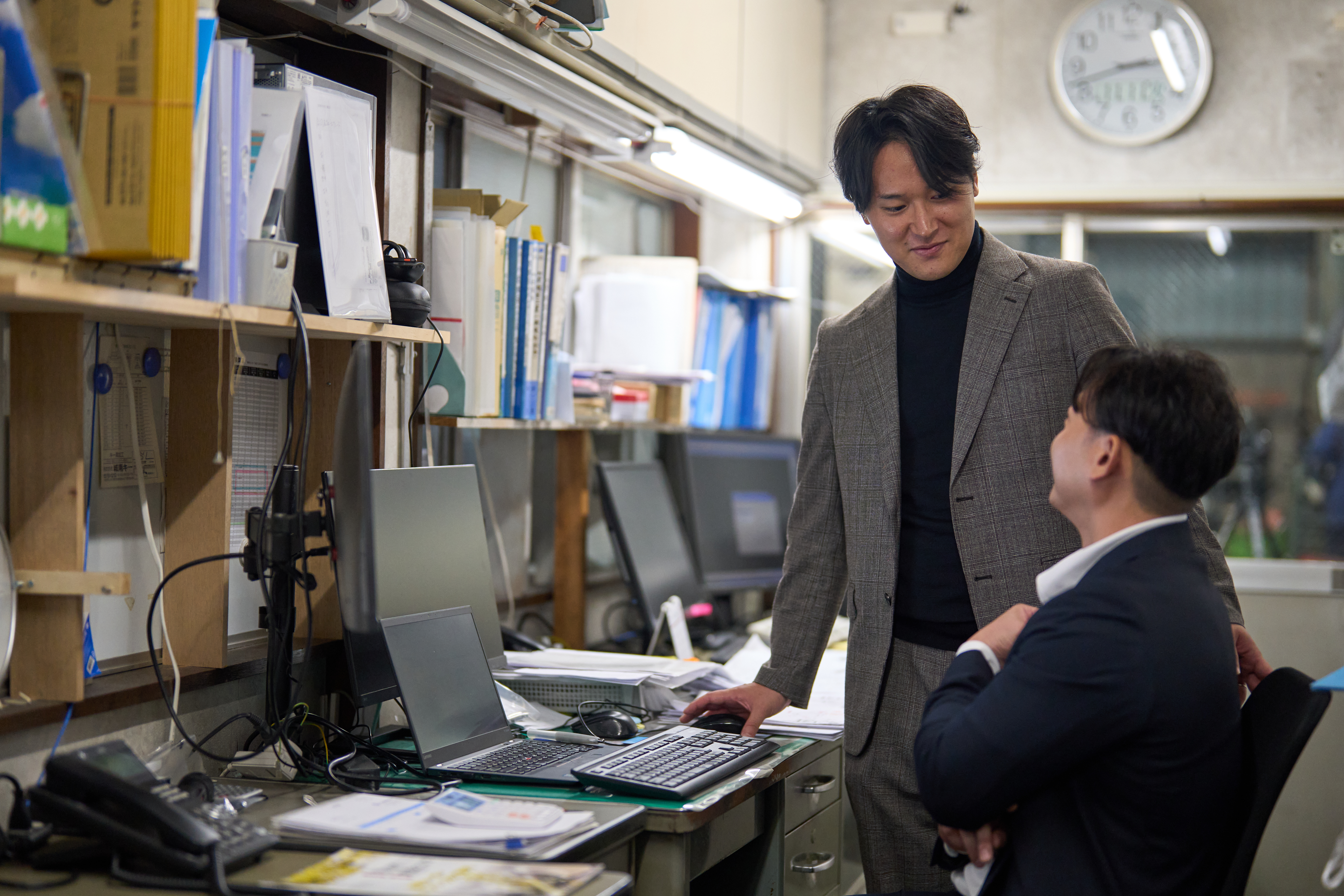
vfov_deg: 23.0
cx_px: 698
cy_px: 444
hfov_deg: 33.9
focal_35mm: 59
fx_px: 2202
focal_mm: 50
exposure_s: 1/250
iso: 1250
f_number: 1.2
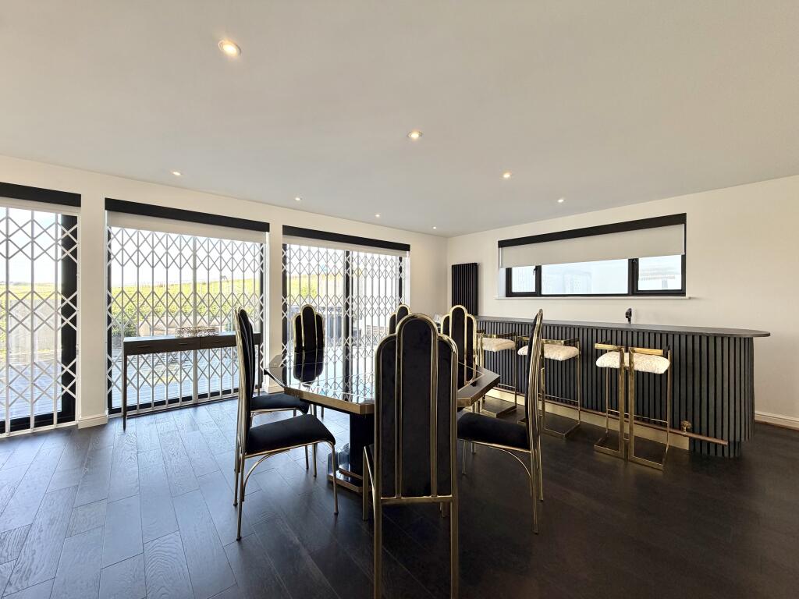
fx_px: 323
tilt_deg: +0.0
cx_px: 400
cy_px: 300
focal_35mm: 14
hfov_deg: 102.1
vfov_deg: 85.7
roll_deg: +0.0
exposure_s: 1/100
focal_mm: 2.22
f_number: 2.2
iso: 64
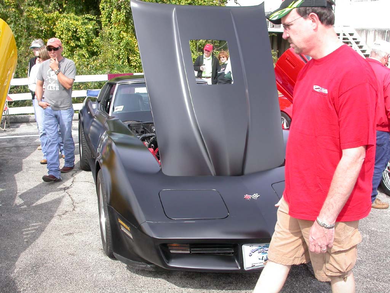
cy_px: 146
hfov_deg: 49.0
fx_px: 428
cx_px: 195
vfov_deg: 37.7
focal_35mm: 38
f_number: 6
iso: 100
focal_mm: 7.85
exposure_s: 1/156
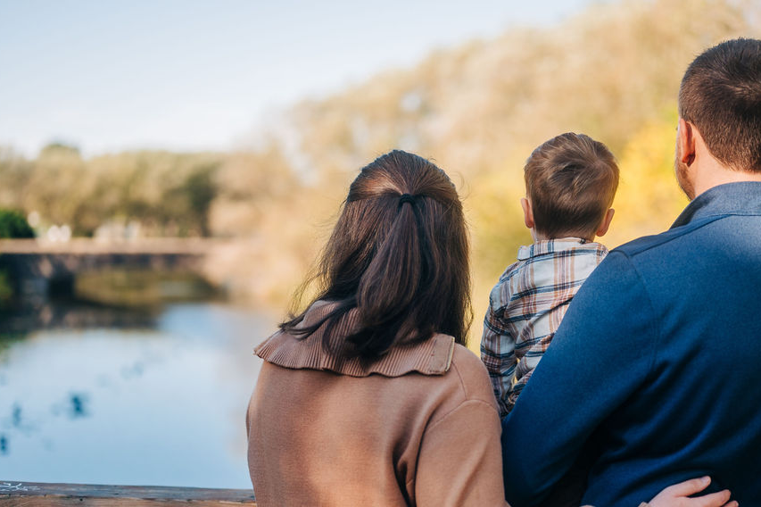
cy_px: 268
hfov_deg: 33.3
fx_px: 1268
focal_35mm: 60
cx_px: 451
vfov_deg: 22.6
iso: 125
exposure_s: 1/2000
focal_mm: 50
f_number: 1.8
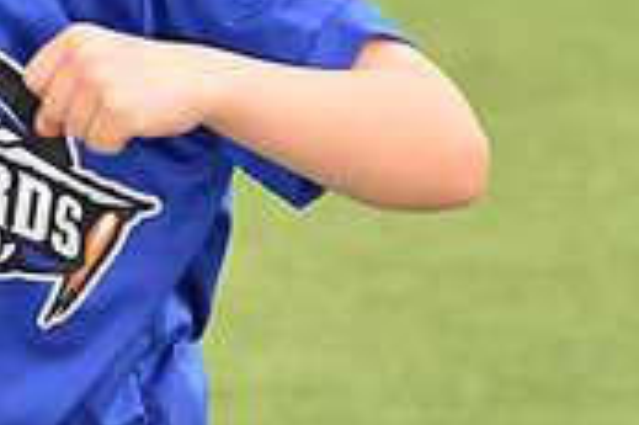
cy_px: -153
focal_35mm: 537
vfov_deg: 2.6
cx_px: 33
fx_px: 9523
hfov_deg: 3.8
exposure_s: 1/200
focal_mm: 160
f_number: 8
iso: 250
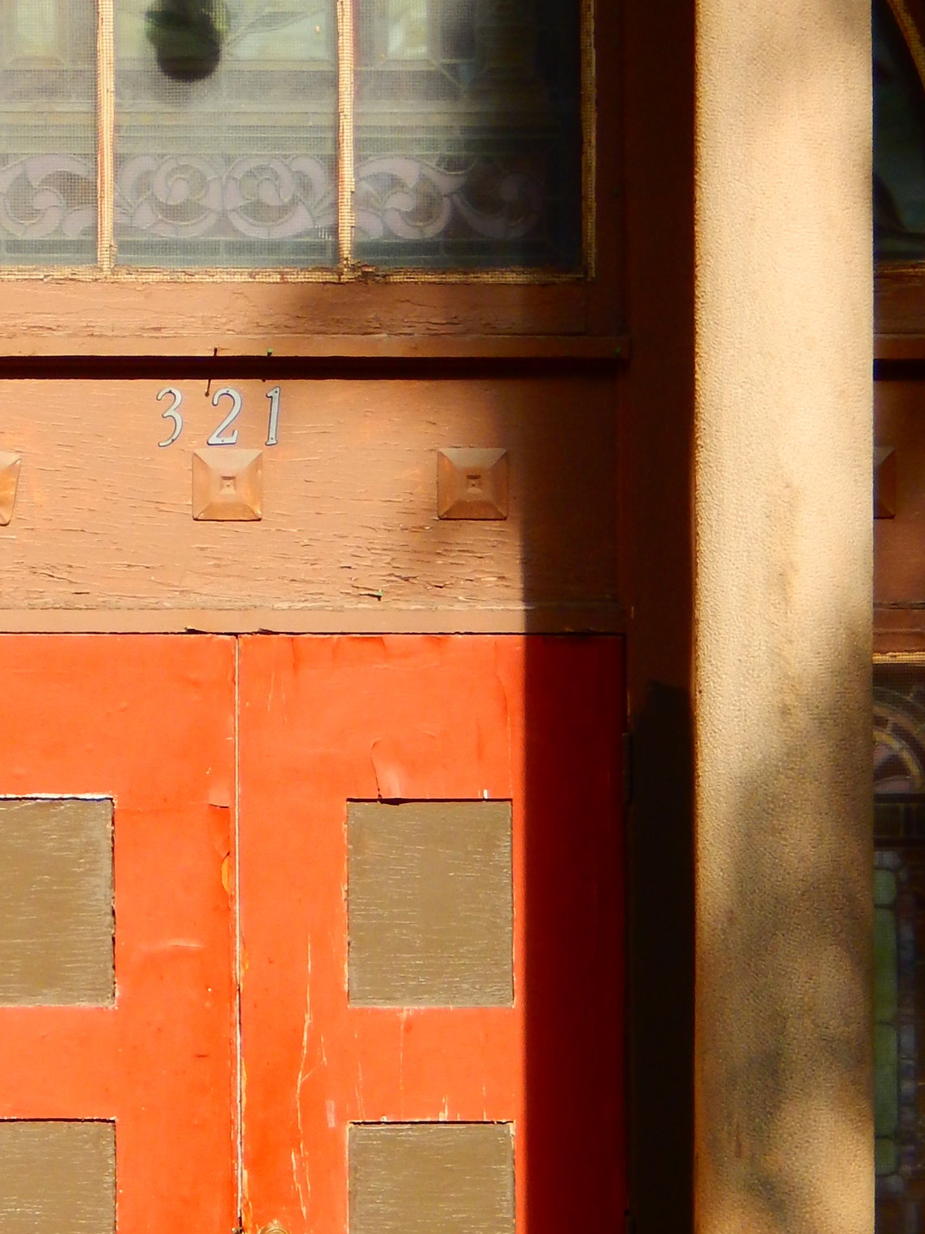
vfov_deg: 3.6
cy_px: 812
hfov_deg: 2.7
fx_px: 19599
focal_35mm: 550
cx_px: 229
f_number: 5.6
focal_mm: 44.9
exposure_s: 1/320
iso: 125
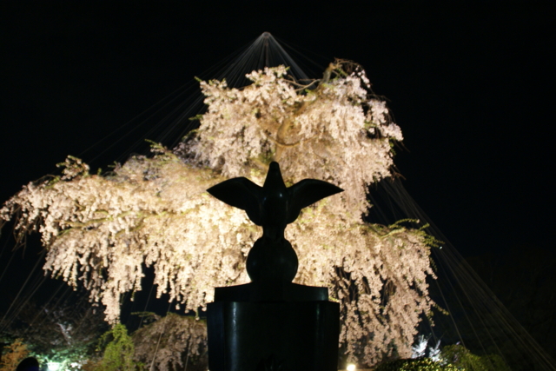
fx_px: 510
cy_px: 186
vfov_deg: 40.0
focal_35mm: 33
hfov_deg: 57.2
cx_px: 278
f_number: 4
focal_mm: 22
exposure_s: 1/2.5
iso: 400
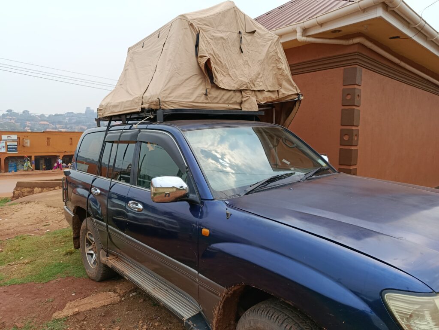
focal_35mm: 24
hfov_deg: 71.6
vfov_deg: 56.8
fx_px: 304
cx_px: 220
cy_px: 165
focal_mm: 5.24
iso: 50
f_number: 1.7
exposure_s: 1/316
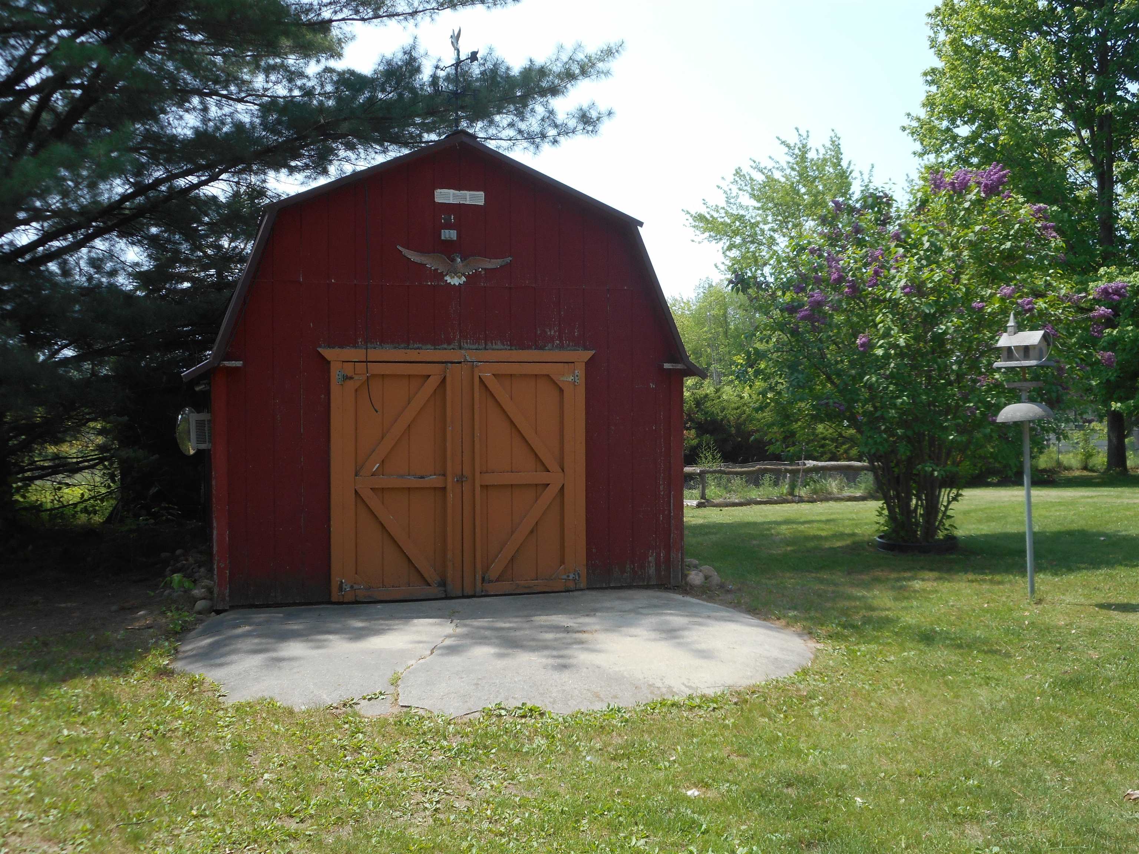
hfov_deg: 47.9
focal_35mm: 39
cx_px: 570
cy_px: 427
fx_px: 1283
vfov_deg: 36.8
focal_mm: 6.9
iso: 80
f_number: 4.5
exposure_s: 1/250
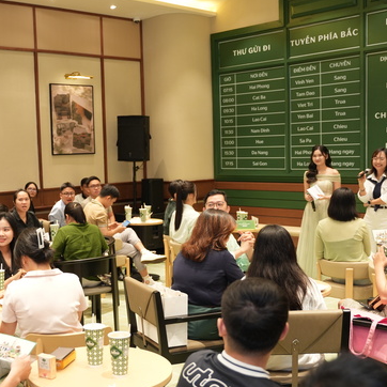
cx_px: 98
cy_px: 217
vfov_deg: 34.4
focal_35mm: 49
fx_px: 624
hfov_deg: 33.8
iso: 800
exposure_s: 1/100
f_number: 2.8
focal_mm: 29.2
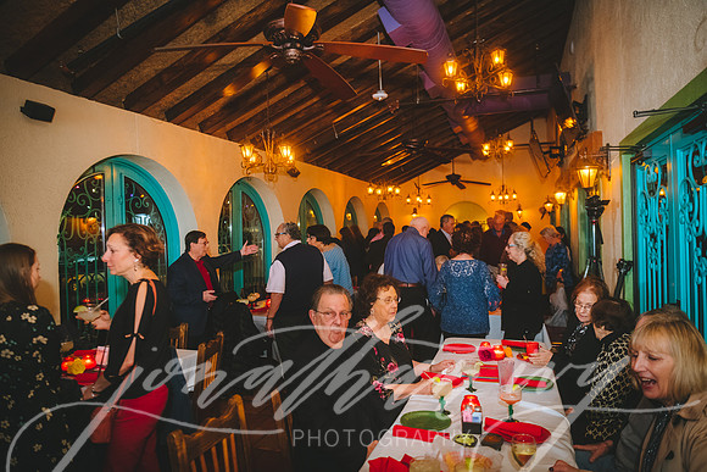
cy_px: 236
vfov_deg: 53.2
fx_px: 471
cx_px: 354
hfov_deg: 73.7
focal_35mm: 24
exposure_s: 1/60
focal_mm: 24
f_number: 2.8
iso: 1600
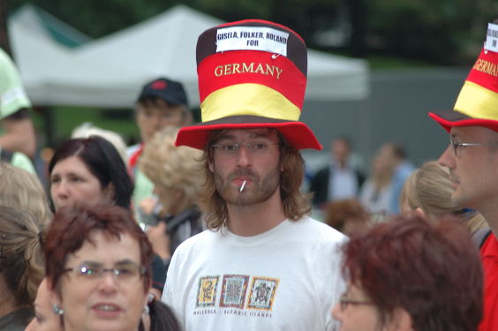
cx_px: 249
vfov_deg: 5.9
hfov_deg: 8.9
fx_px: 3213
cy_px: 166
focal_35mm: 232
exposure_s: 1/60
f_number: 4.8
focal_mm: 155
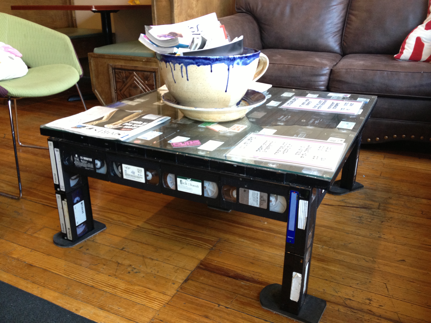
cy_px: 162
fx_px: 436
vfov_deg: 40.7
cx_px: 216
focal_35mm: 35
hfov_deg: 52.6
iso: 125
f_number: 2.4
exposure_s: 1/20
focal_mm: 4.28
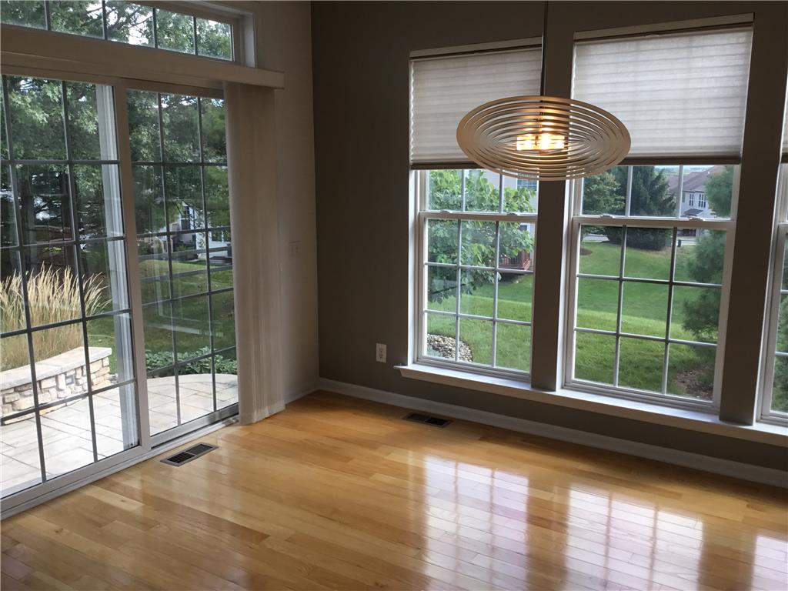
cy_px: 296
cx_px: 394
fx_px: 706
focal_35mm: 31
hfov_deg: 58.4
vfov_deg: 45.4
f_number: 2.4
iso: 32
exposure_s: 1/120
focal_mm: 3.3
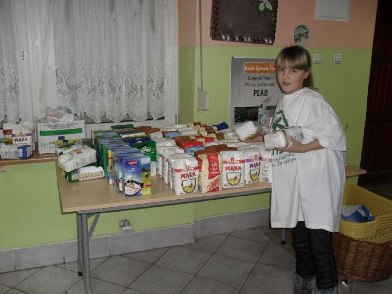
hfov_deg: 52.6
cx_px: 196
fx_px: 396
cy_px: 147
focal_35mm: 35
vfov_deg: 40.7
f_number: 3.2
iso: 200
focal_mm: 6.3
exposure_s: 1/45
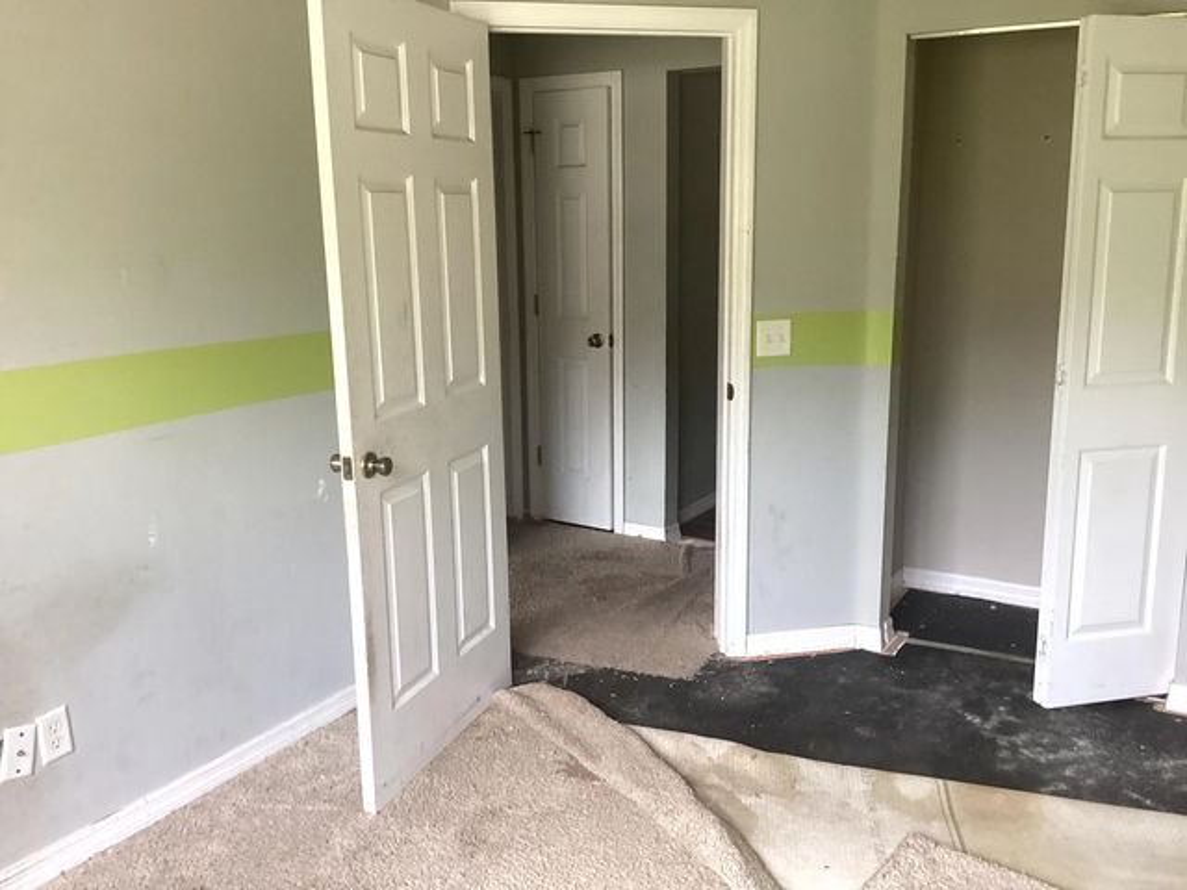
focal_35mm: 31
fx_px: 1063
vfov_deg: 45.4
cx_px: 594
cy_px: 445
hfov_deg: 58.4
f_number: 2.4
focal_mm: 3.3
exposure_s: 1/60
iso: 100
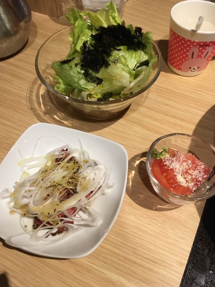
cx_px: 108
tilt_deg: -55.3
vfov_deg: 61.7
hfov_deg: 48.2
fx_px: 240
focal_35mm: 29
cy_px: 144
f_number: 2.2
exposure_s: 1/30
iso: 100
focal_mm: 4.15
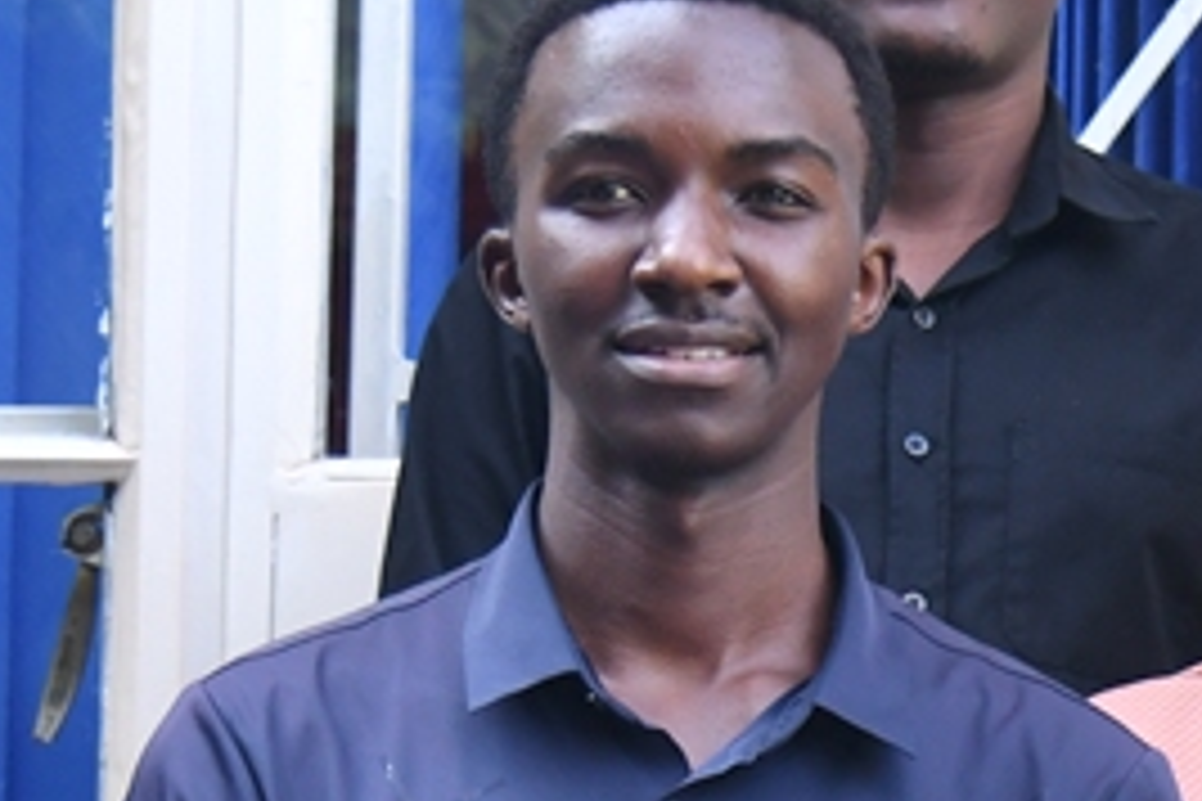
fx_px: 9615
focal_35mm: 288
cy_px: 1528
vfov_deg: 4.7
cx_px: 1157
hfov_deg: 7.1
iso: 720
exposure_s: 1/200
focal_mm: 48
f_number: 4
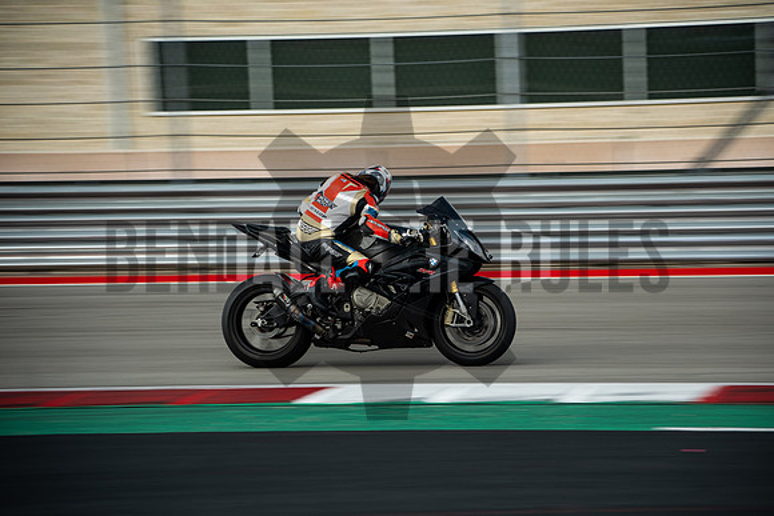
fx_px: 3226
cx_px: 387
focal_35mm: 150
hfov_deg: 13.7
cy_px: 258
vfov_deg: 9.2
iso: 160
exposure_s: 1/200
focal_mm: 100
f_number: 4.5
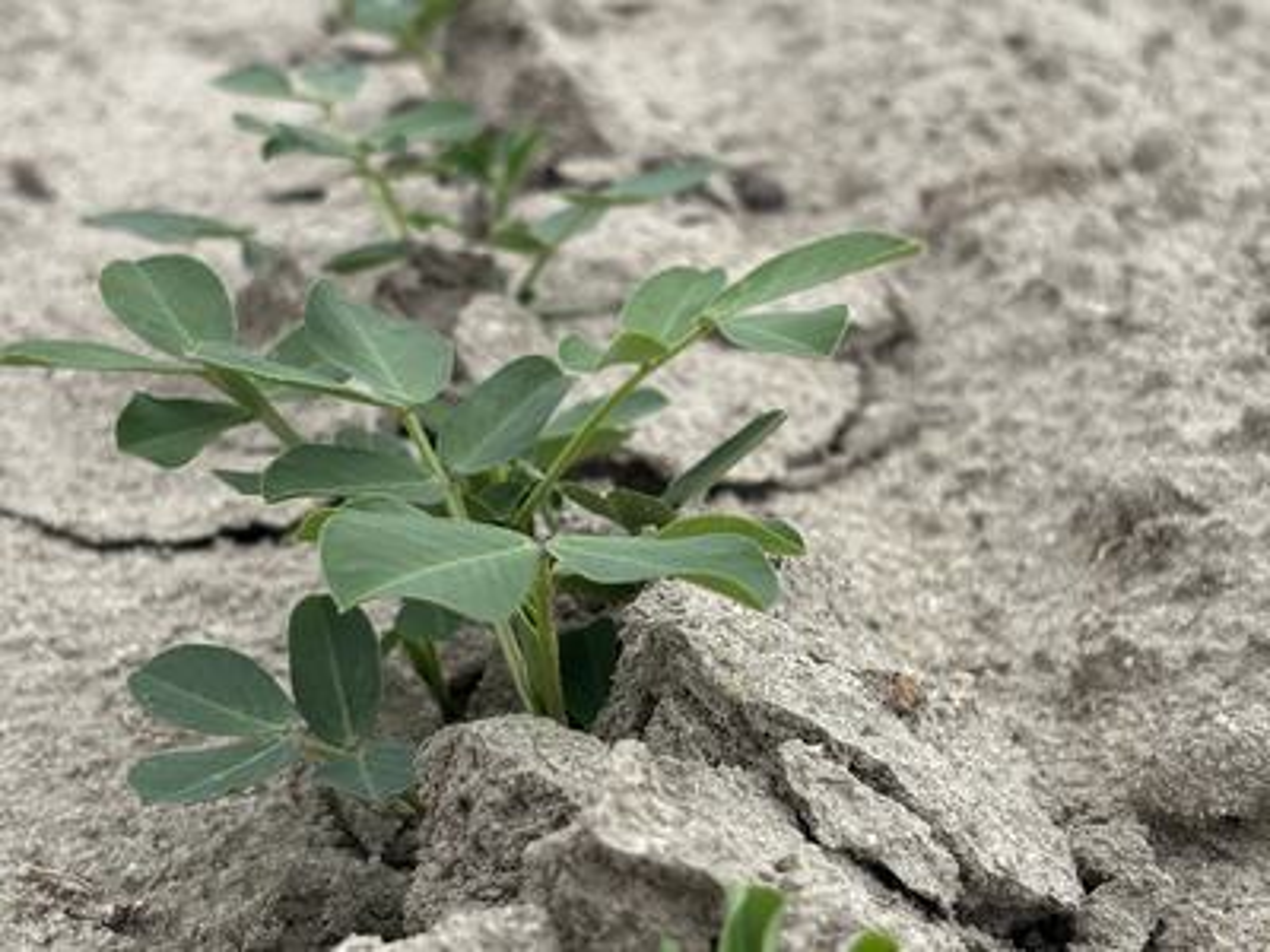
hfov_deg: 36.8
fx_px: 1908
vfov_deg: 28.0
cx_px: 635
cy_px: 476
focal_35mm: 52
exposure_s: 1/742
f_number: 1.6
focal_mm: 5.96
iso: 32
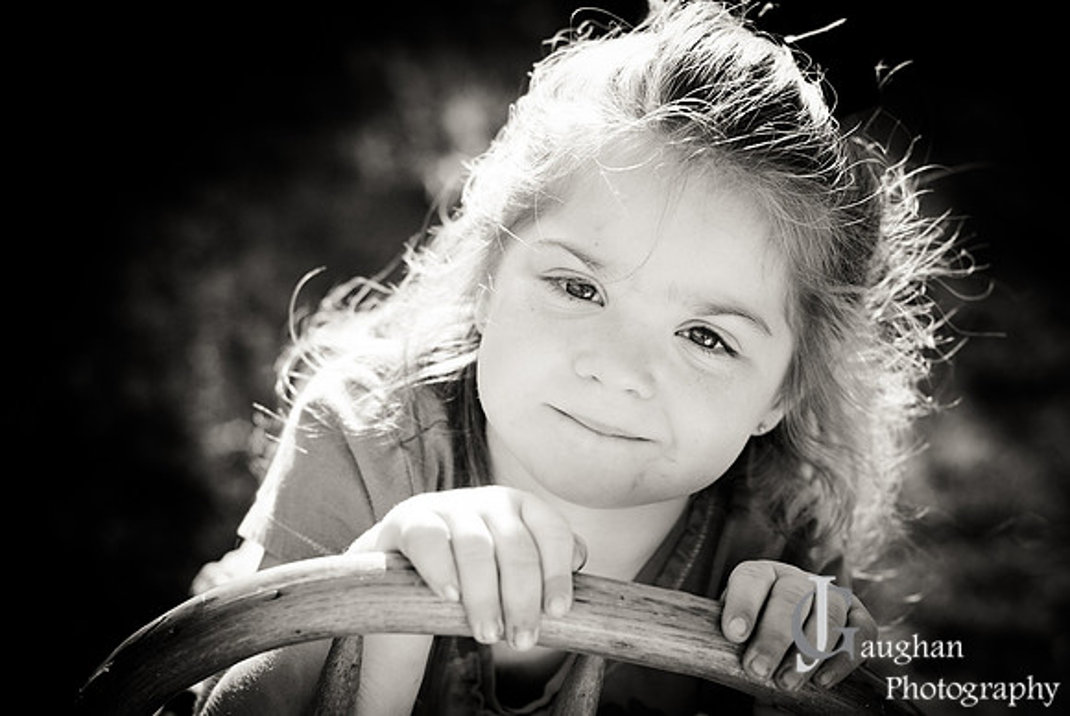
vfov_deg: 18.2
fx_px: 2231
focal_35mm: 75
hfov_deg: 27.0
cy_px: 358
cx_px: 535
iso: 125
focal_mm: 50
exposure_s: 1/640
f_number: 2.8
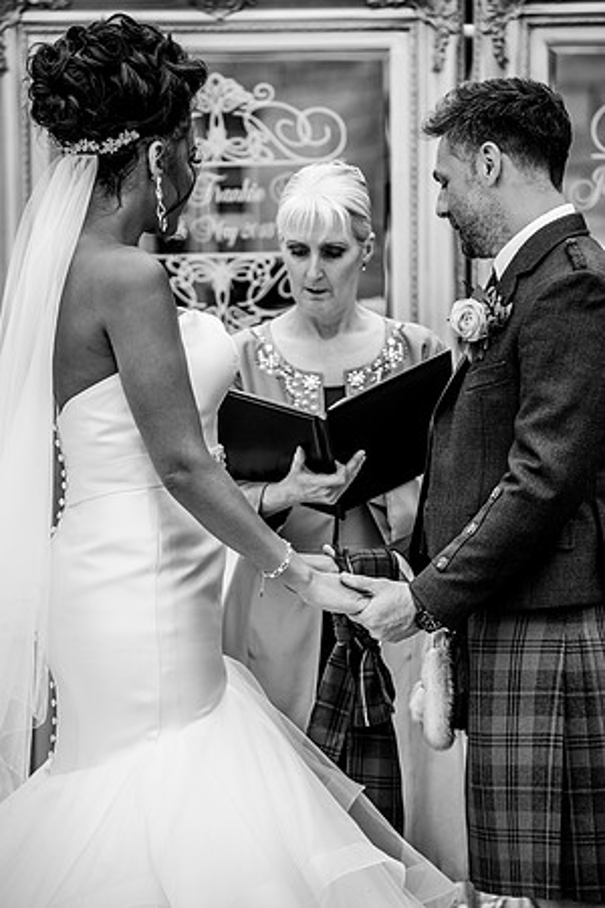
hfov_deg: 6.9
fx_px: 5041
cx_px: 302
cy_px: 454
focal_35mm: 200
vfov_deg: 10.3
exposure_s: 1/320
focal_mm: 200
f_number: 5.6
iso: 250
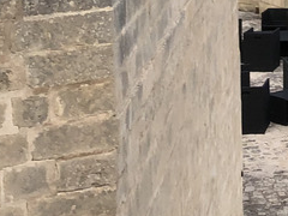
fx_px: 1165
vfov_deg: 10.1
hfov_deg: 13.0
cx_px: 481
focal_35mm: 140
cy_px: -154
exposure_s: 1/600
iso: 20
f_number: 1.8
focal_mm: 4
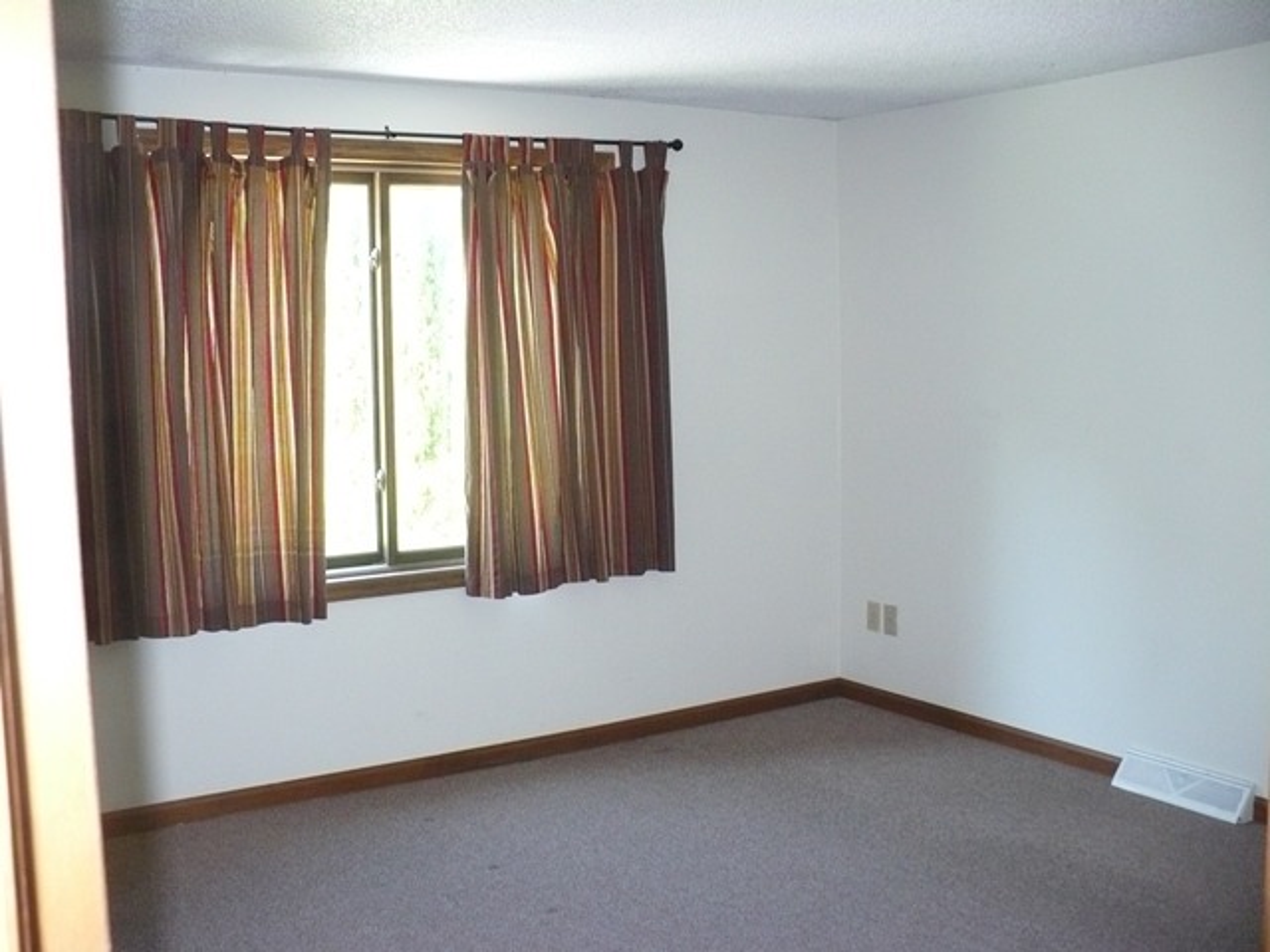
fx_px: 1357
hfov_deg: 50.1
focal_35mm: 37
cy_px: 476
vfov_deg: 38.7
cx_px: 635
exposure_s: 1/30
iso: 320
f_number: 2.8
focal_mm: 6.1
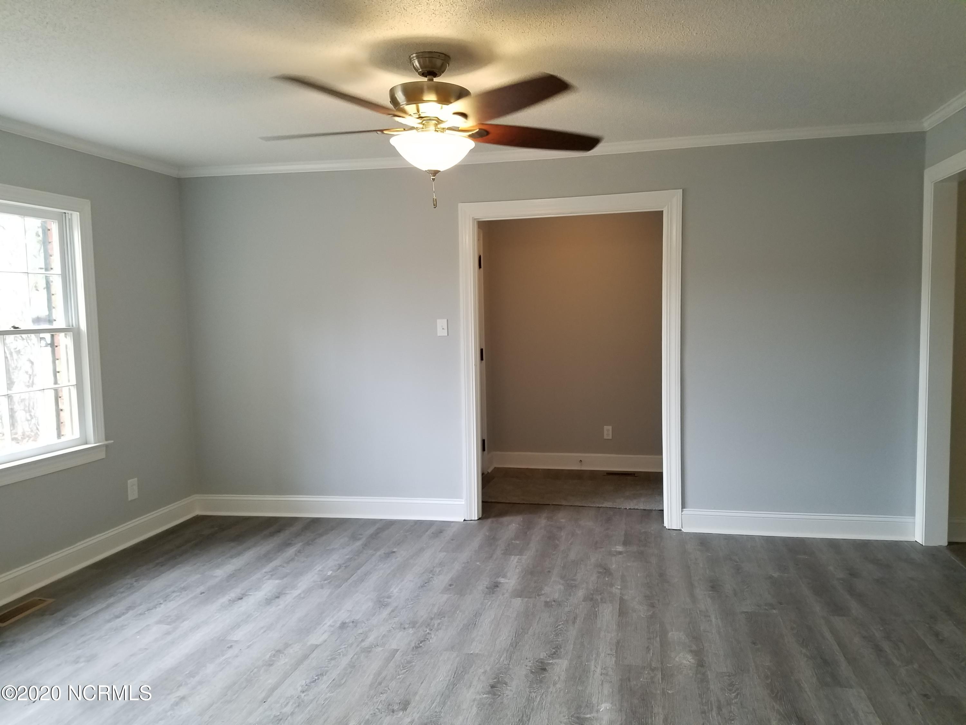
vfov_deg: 53.1
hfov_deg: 67.3
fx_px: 726
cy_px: 362
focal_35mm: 26
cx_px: 483
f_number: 1.7
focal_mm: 4.2
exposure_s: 1/120
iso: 250
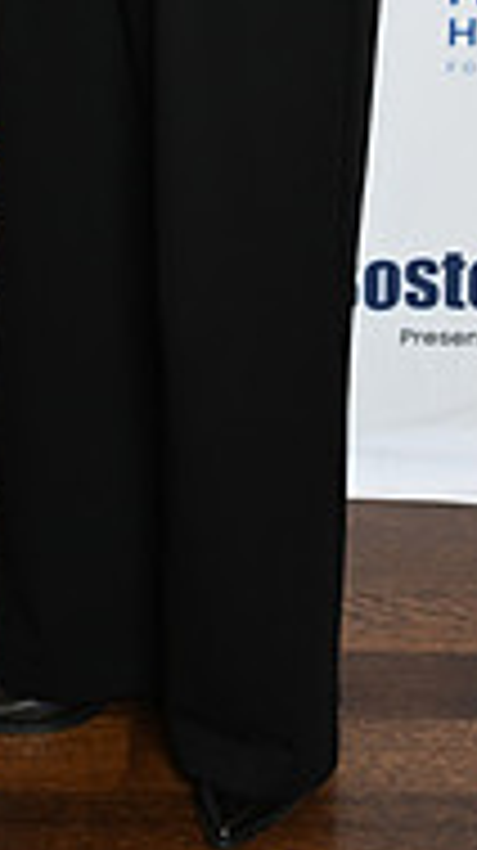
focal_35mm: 145
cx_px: 191
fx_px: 3268
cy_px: -229
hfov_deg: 8.3
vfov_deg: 14.3
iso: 200
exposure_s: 1/60
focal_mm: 45
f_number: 3.5
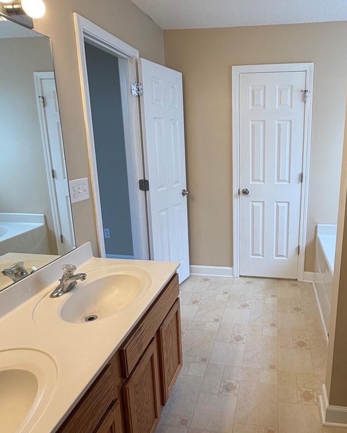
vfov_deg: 70.2
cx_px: 234
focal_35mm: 24
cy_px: 206
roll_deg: +0.4
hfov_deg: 57.4
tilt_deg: -11.8
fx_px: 308
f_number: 2.2
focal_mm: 2.22
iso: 160
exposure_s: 1/120
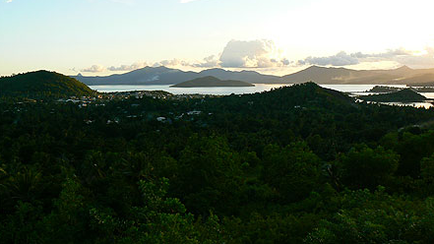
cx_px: 217
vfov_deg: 29.6
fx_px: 460
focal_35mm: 40
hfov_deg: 50.5
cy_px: 91
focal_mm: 6
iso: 80
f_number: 5.6
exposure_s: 1/160
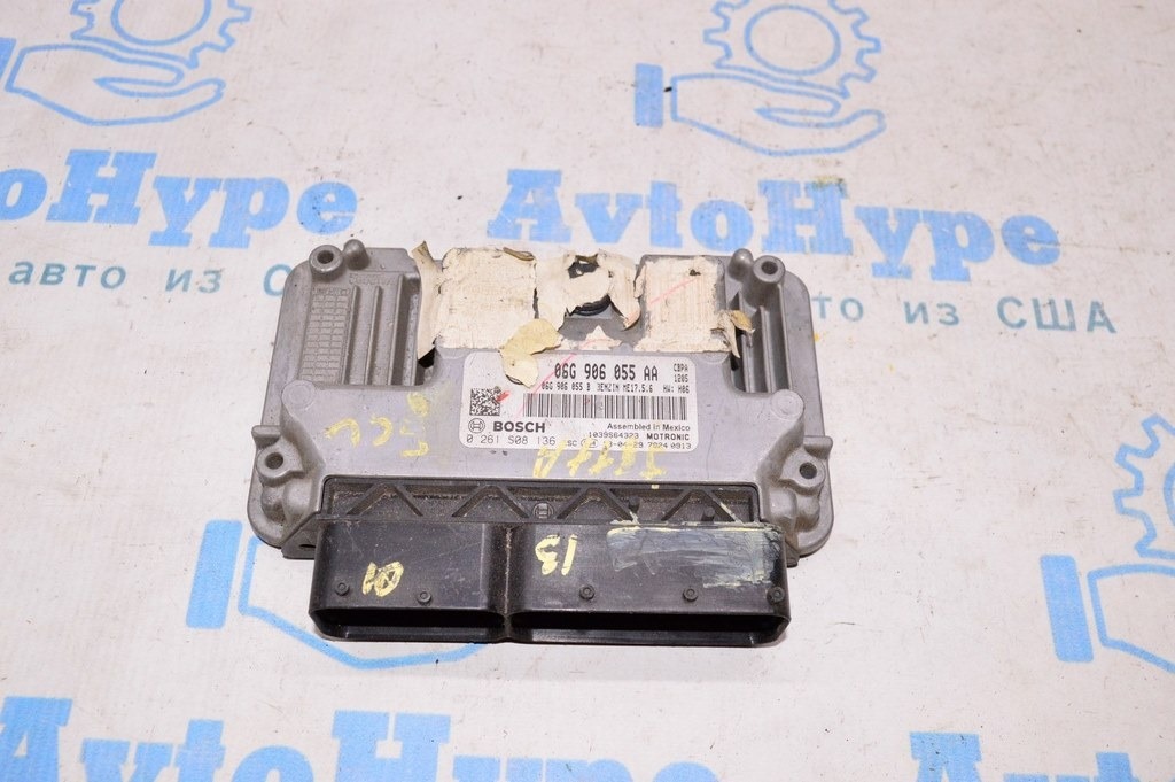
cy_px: 391
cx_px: 588
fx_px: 1076
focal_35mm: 33
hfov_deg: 57.3
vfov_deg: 39.9
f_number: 8
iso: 1600
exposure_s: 1/160
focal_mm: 22
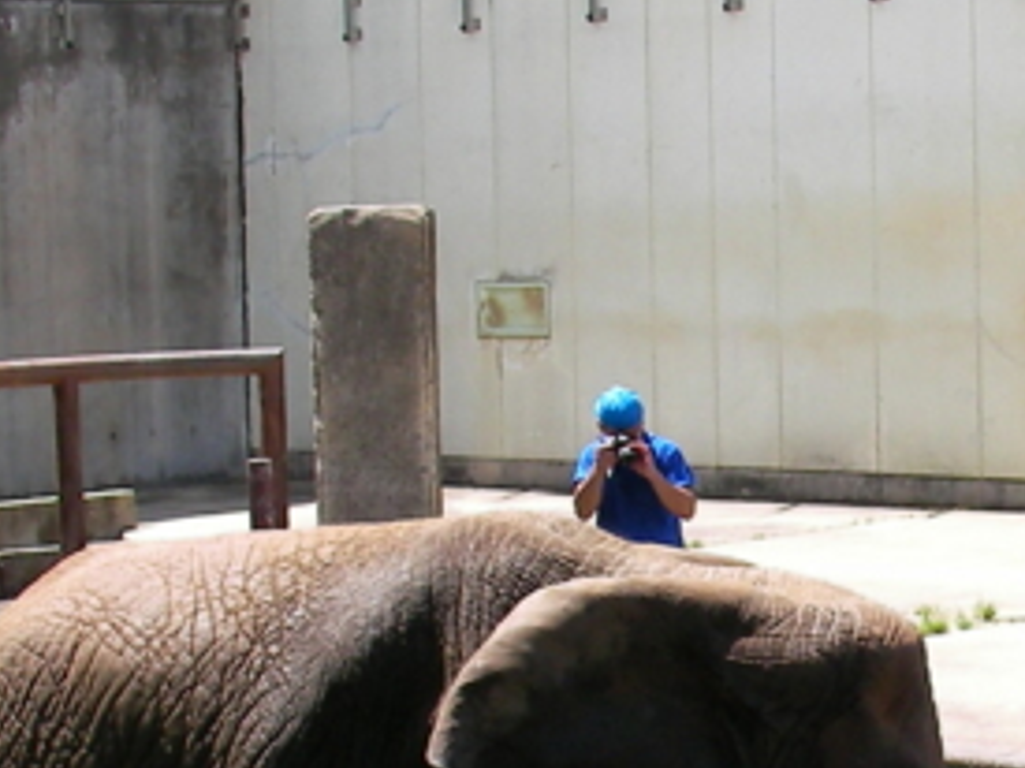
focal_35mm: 131
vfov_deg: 11.2
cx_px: 876
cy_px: 738
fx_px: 3877
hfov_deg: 14.9
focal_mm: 6.9
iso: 50
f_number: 4
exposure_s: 1/346
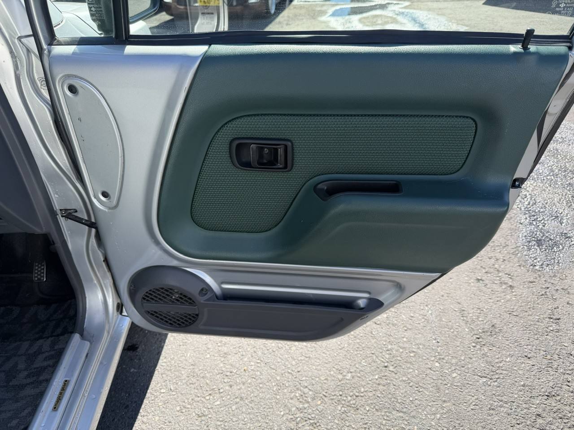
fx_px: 398
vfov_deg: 56.8
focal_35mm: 24
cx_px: 287
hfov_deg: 71.6
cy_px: 215
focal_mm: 6.76
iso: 80
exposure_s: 1/1091
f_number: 1.78
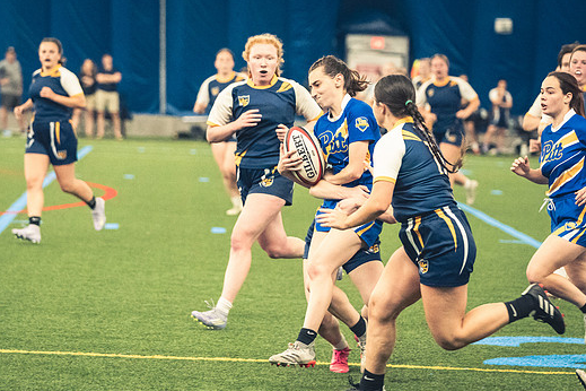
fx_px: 3272
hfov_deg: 10.2
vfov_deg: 6.8
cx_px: 261
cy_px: 203
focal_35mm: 201
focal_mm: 120
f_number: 2.8
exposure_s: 1/500
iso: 12800
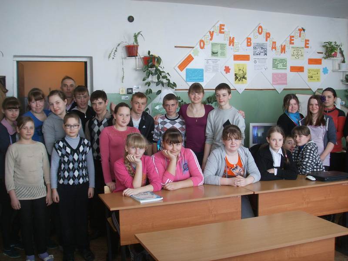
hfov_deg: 47.9
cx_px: 174
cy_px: 130
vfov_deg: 36.8
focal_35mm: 39
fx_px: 392
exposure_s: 1/15
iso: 63
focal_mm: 6.6
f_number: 3.5
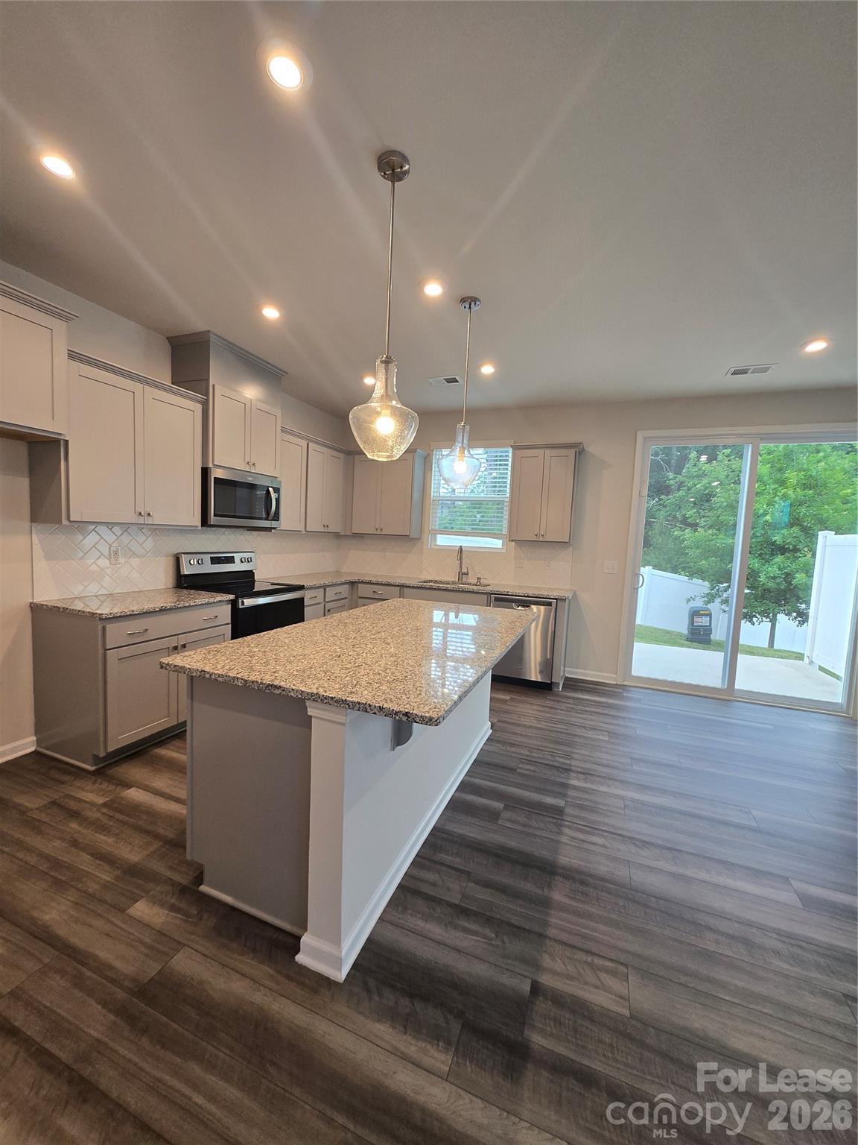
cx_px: 429
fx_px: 430
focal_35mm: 13
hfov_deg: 89.9
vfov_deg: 106.2
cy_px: 572
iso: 100
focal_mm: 1.7
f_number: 2.2
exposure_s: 1/60
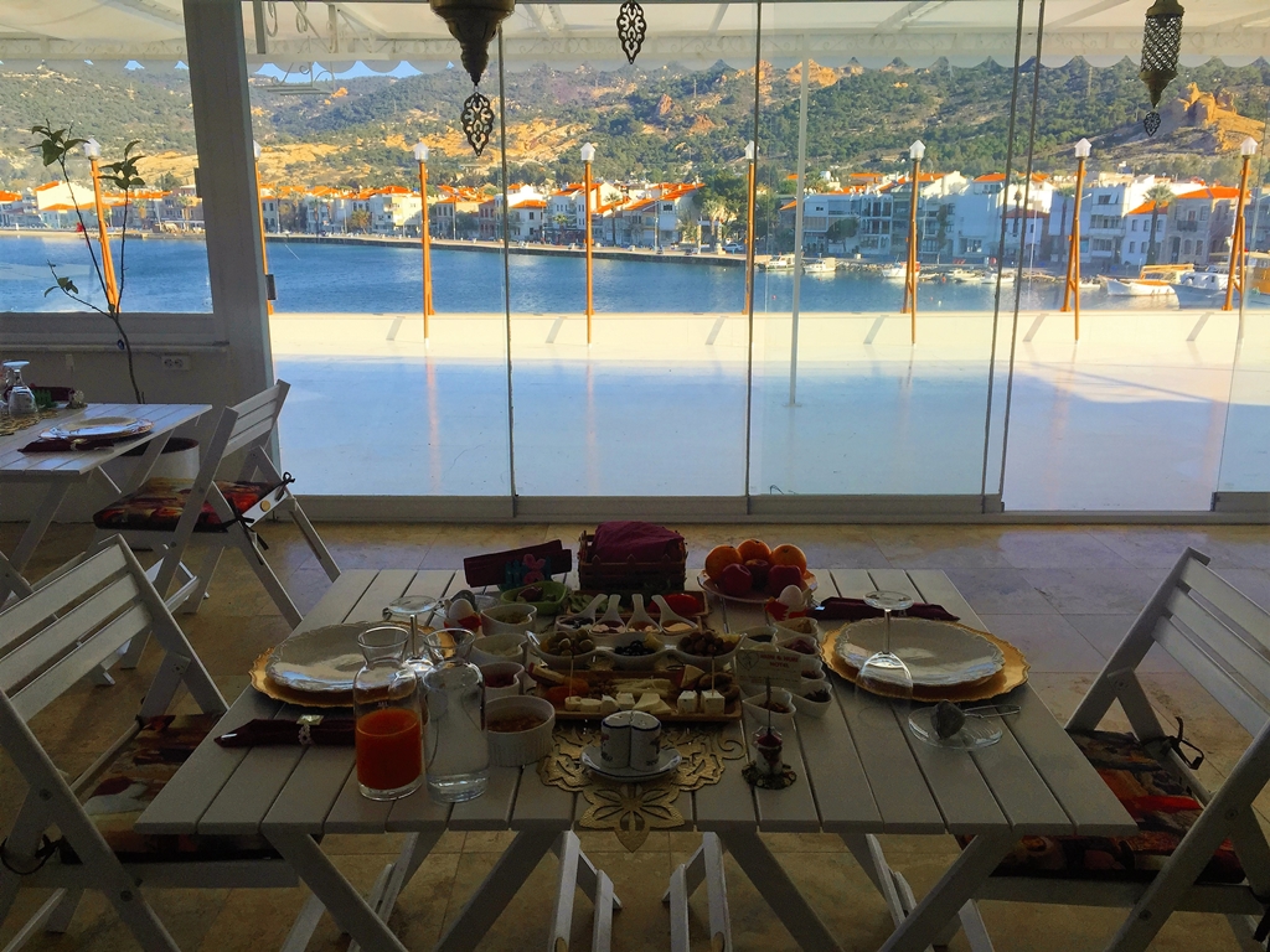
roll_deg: -0.1
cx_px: 635
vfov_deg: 48.2
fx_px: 1064
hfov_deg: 61.7
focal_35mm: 29
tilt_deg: -14.7
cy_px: 476
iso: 32
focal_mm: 4.15
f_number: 2.2
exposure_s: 1/1041
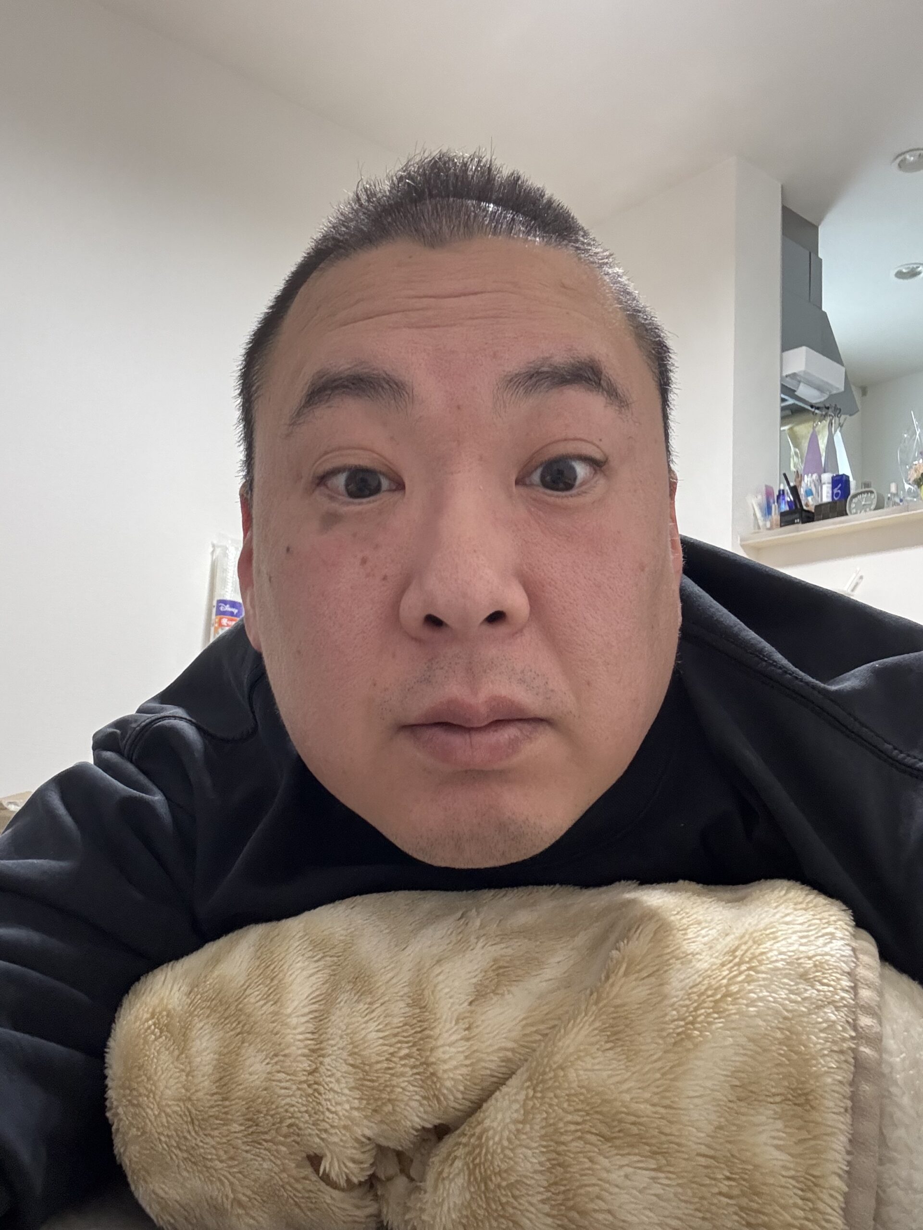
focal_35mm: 30
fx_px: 1067
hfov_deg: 46.8
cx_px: 462
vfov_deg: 60.0
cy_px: 615
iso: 400
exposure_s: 1/30
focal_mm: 2.69
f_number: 1.9
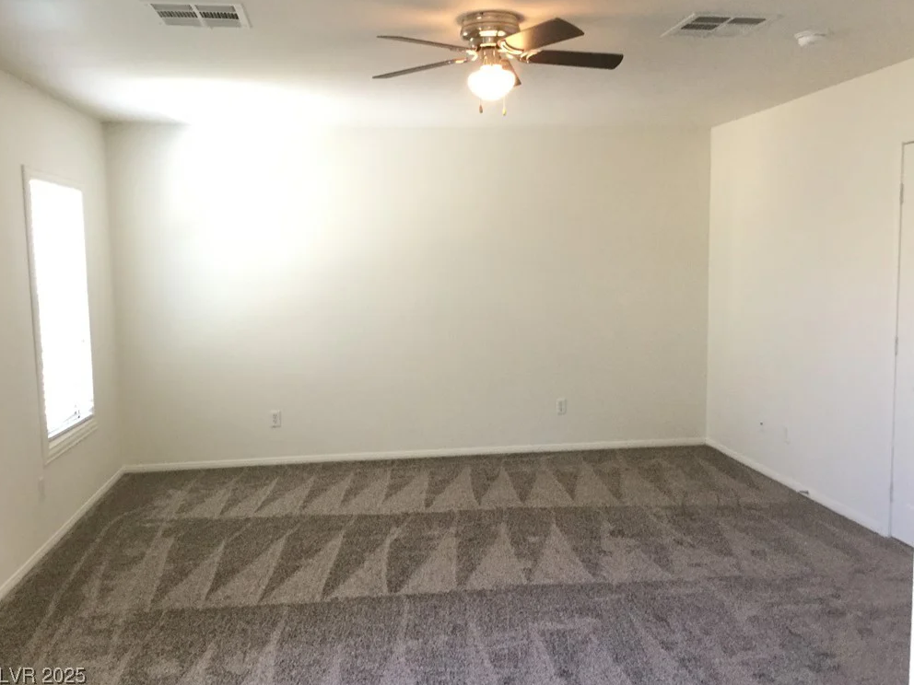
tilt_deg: -6.3
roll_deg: -0.2
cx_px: 464
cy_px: 342
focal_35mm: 32
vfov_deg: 44.2
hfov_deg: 56.8
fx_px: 845
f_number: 2.4
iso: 125
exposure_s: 1/30
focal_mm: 3.3
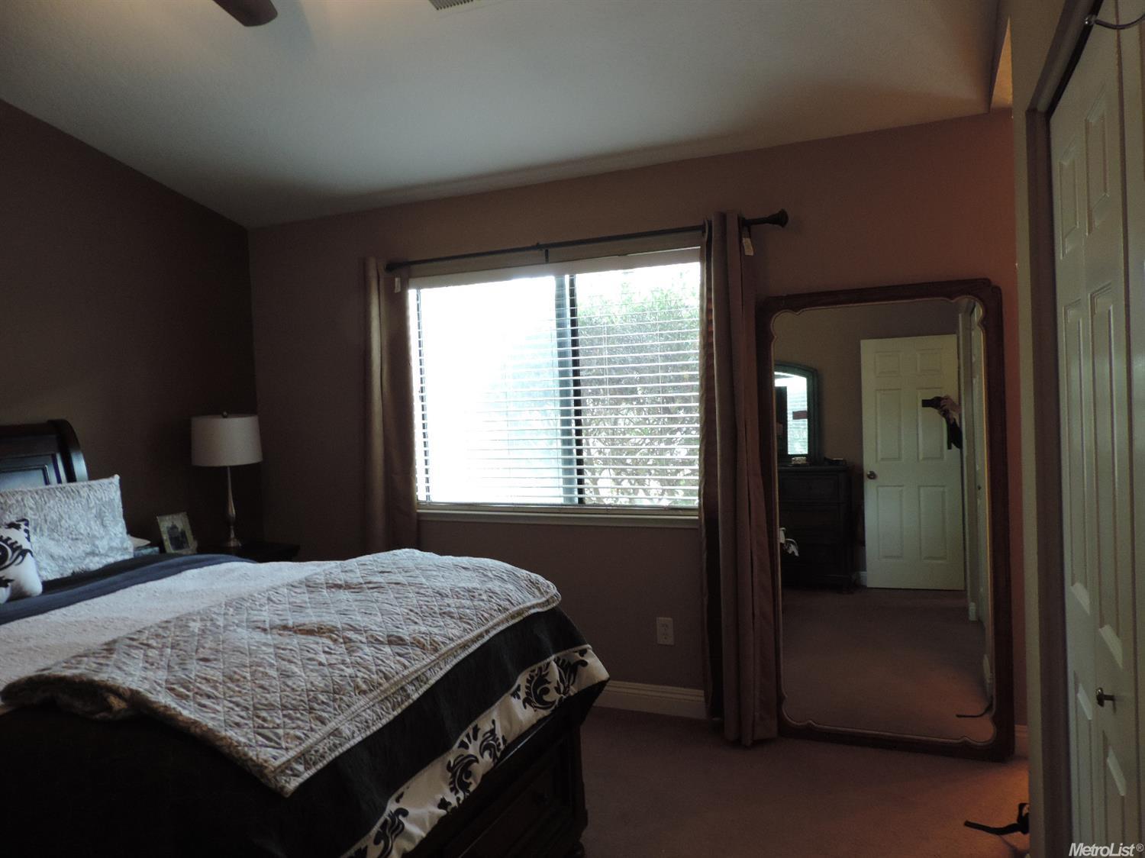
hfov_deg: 71.6
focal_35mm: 24
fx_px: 794
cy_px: 429
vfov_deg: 56.8
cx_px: 572
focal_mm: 4.3
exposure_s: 1/25
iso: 400
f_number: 3
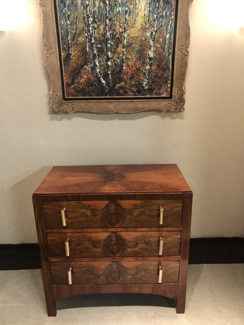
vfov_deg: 63.4
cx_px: 122
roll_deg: +1.8
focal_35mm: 28
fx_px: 263
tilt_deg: -16.3
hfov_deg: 49.7
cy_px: 162
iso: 100
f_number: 1.8
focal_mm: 3.99
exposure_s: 1/14
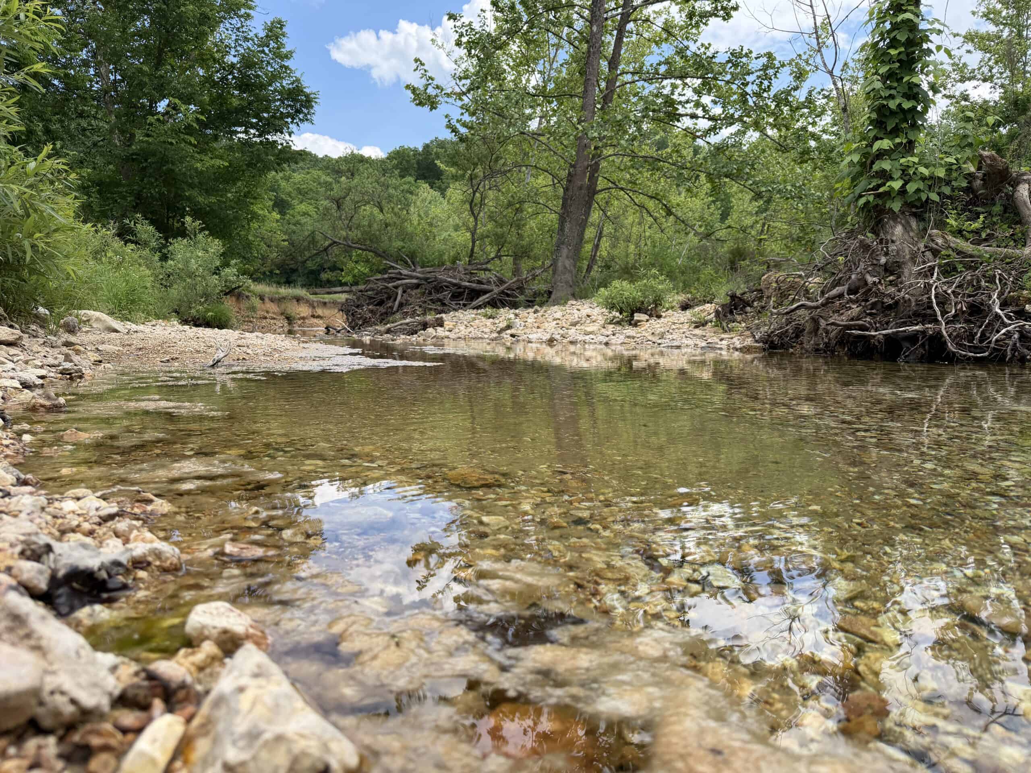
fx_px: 715
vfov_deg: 56.8
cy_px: 386
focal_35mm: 24
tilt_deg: -4.4
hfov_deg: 71.6
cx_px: 516
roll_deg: +1.4
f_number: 1.78
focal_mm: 6.76
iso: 100
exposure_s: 1/2370
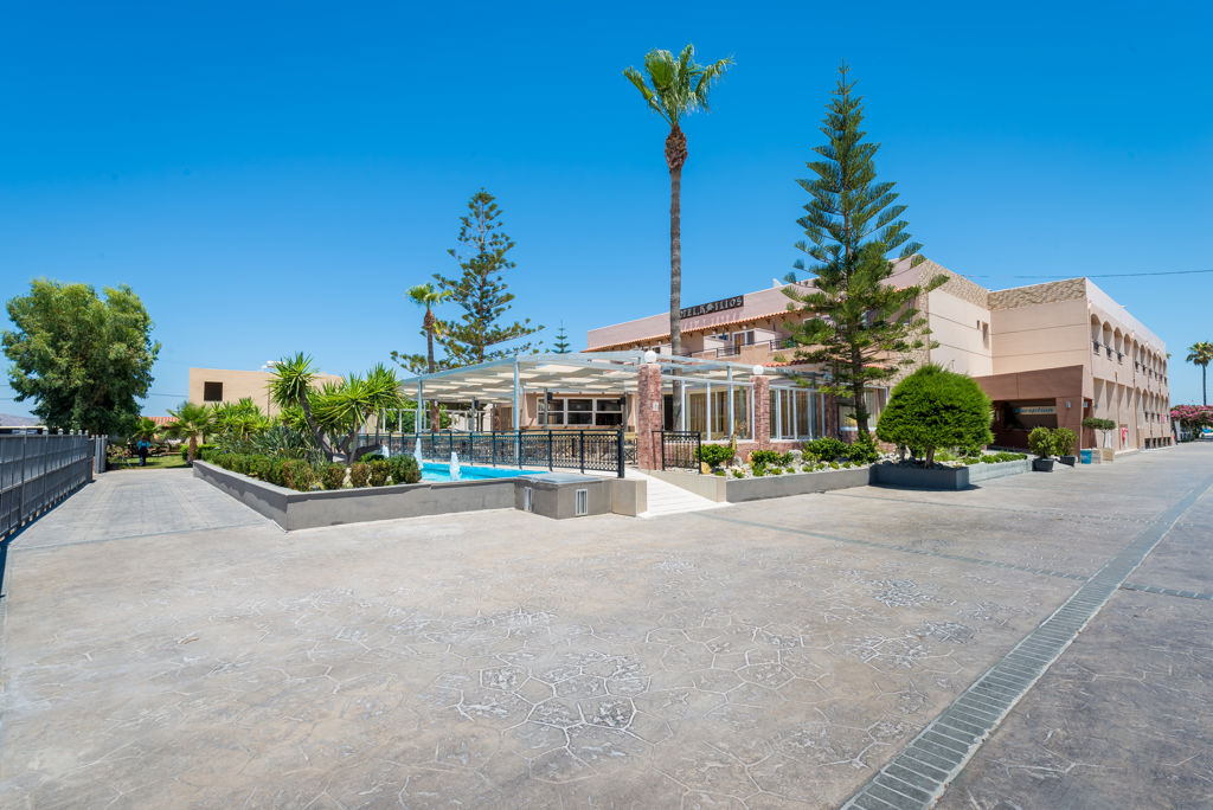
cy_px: 405
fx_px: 539
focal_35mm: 16
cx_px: 606
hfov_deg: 96.7
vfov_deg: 73.8
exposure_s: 1/100
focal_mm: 16
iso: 100
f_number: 13
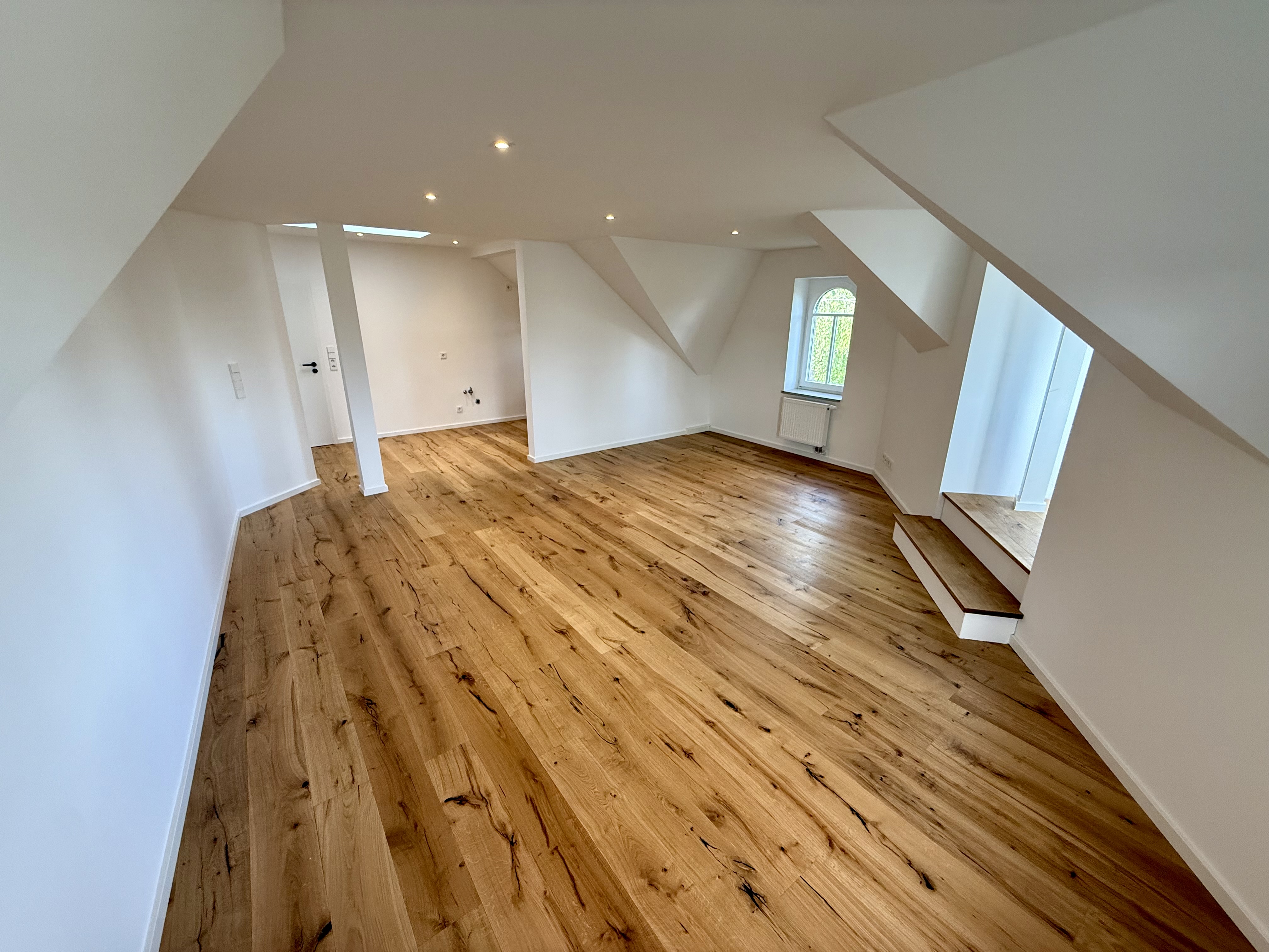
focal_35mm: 14
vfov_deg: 85.7
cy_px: 476
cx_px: 634
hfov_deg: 102.1
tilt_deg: -18.9
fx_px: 513
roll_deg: -0.4
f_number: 2.2
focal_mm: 2.22
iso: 160
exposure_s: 1/99
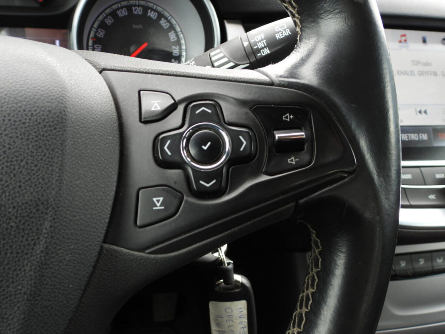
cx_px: 222
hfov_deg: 56.8
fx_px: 411
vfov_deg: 44.2
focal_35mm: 32
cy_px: 167
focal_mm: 5.8
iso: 100
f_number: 3.2
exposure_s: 1/50
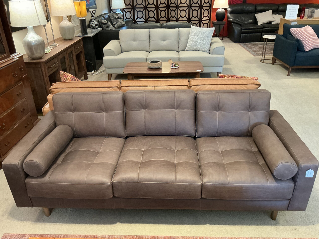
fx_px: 267
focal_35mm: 29
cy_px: 120
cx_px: 160
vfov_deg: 48.2
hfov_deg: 61.7
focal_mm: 3
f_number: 1.8
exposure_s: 1/40
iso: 250
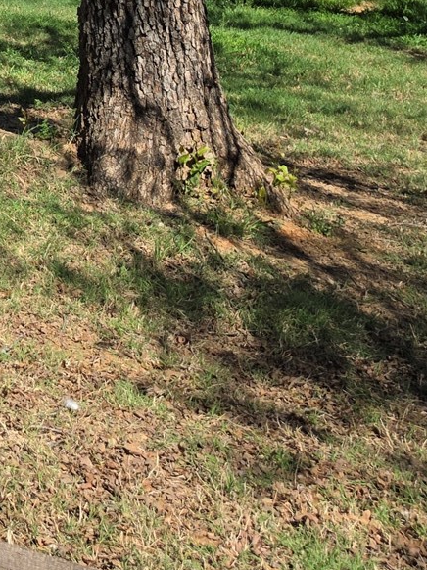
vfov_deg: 22.0
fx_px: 1333
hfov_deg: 15.8
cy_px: -146
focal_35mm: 81
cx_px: -318
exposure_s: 1/6147
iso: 64
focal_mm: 6.5
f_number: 1.4
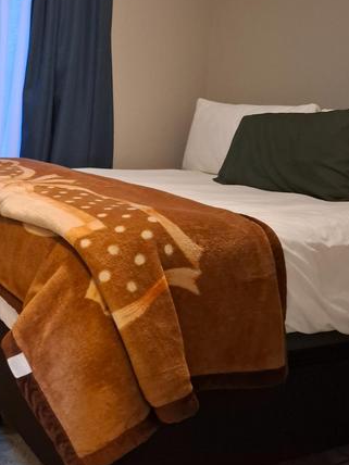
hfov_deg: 32.3
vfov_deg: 43.7
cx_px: 48
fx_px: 578
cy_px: 192
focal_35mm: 43
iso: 800
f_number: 1.8
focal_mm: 5.54
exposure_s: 1/24
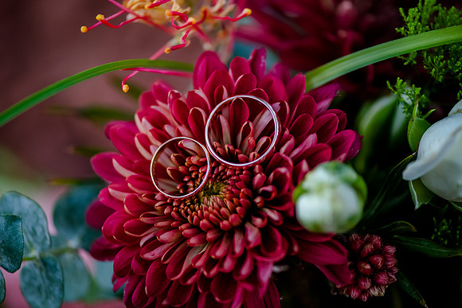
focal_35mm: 105
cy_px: 154
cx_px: 231
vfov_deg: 13.0
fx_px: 1348
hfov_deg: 19.5
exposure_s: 1/200
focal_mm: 105
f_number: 3.2
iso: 1250
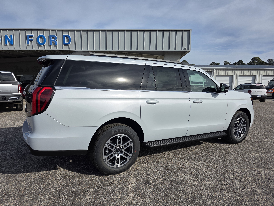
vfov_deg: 58.9
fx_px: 182
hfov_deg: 73.9
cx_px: 137
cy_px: 103
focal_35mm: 23
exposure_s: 1/7944
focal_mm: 6.3
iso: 80
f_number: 1.7
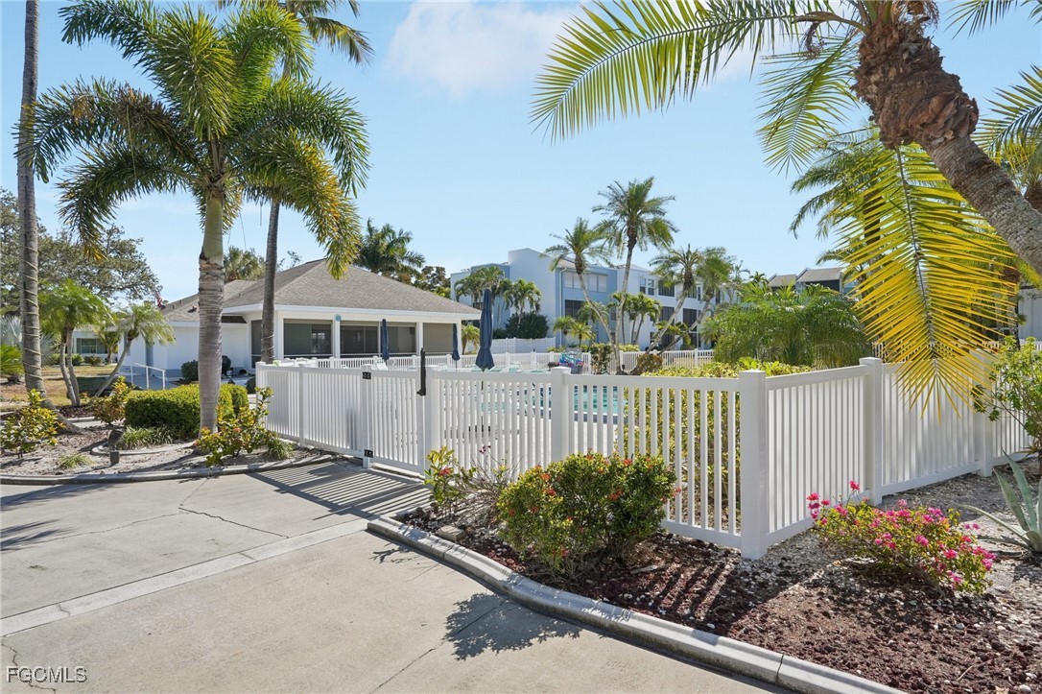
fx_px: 579
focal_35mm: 20
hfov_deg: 84.0
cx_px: 521
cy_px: 347
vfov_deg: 61.9
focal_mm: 20
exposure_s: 1/1250
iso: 400
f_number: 8
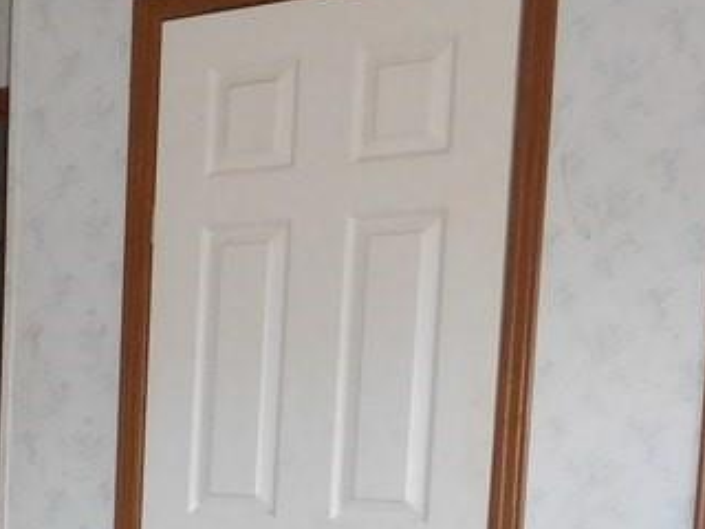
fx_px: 1629
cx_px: -308
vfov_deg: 17.5
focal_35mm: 80
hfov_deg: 21.2
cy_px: 641
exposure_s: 1/30
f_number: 3.4
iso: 400
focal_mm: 4.5
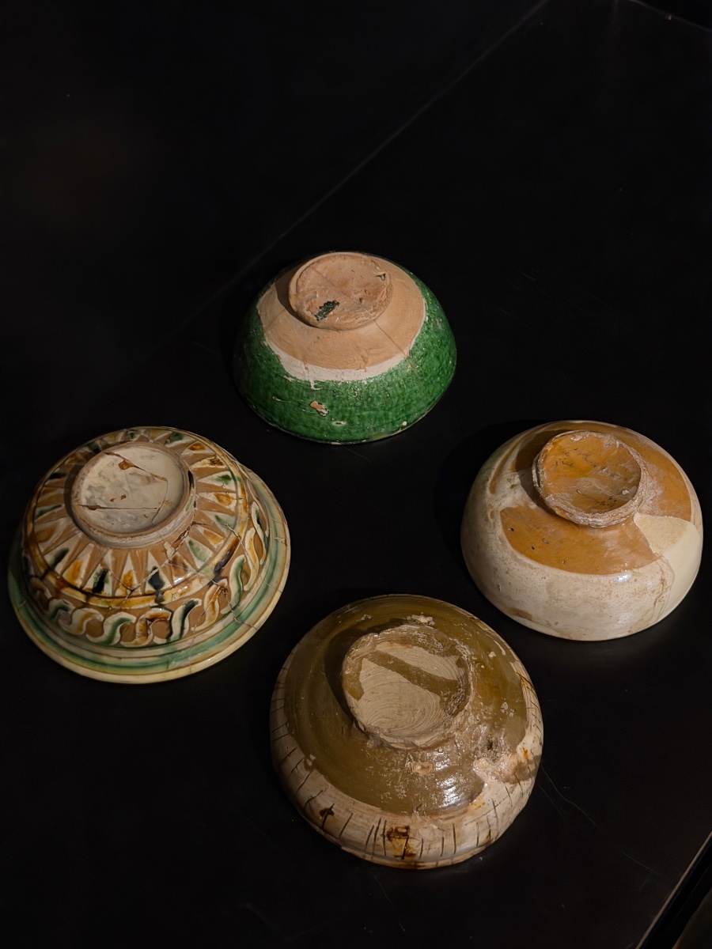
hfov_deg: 30.3
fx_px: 1316
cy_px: 474
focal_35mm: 48
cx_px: 356
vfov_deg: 39.7
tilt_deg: -54.1
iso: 800
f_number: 1.78
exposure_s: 1/20
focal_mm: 6.76
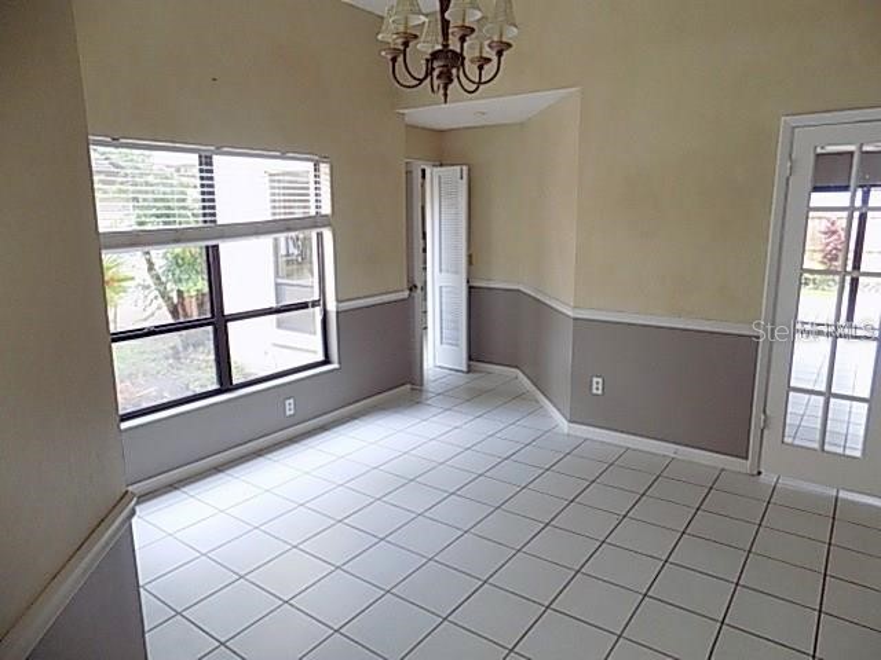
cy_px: 330
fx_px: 585
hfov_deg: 73.9
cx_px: 440
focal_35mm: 23
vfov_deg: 58.9
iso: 160
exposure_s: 1/30
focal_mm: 4
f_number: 3.1
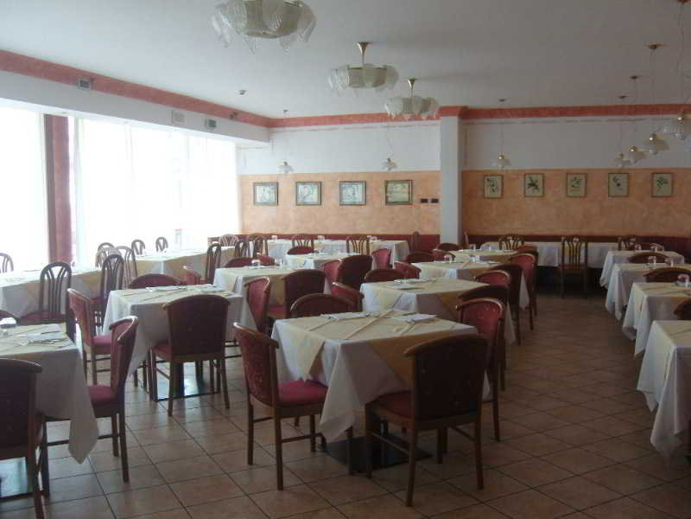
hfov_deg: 54.0
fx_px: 679
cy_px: 260
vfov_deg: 41.8
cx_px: 346
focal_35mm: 34
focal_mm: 7.3
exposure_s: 1/40
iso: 160
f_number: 2.8
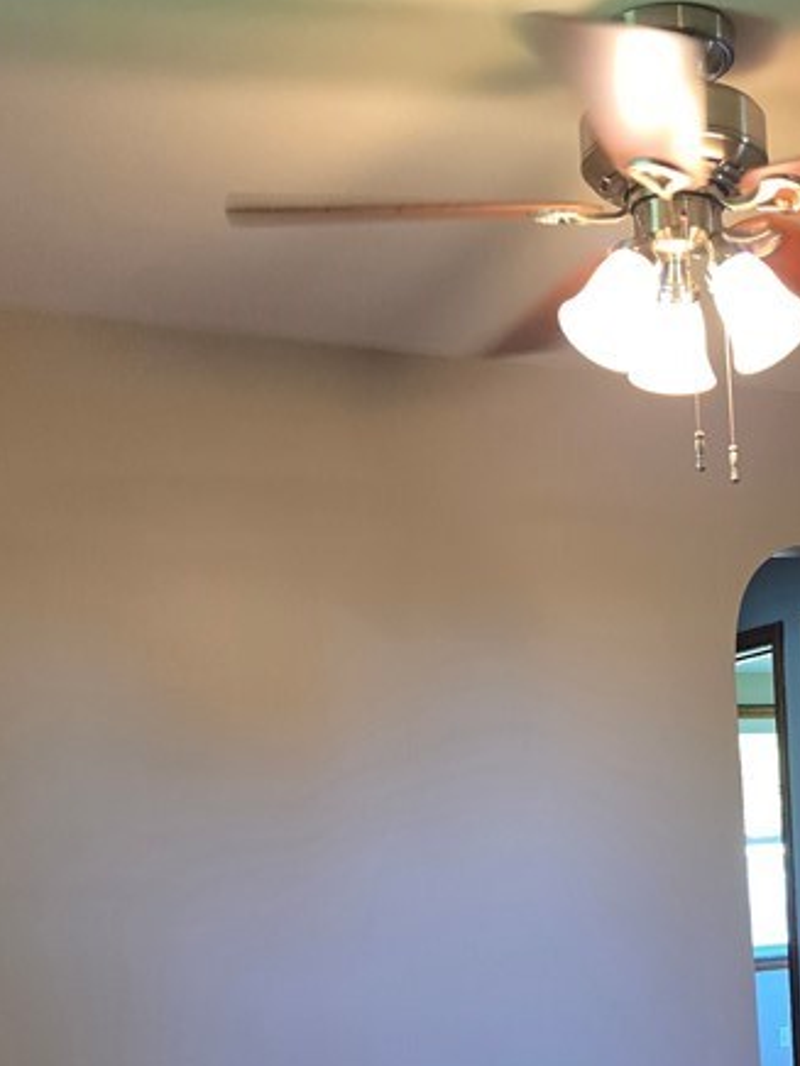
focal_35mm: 54
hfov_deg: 25.8
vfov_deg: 32.6
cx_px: 773
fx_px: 1664
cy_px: 1073
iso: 320
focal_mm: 6.3
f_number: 1.7
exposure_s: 1/120
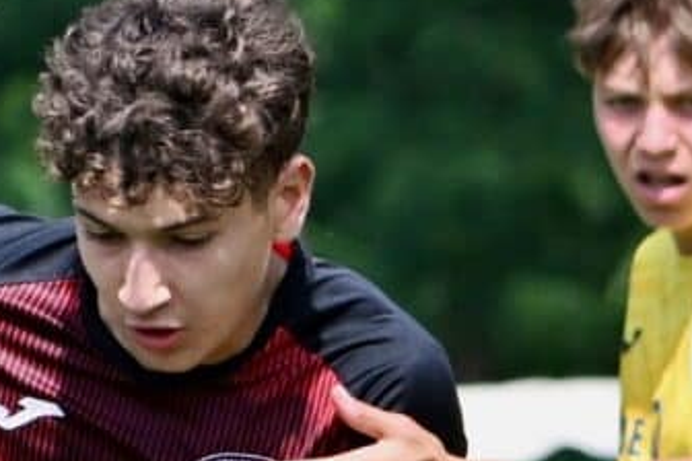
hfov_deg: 1.9
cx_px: 218
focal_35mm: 1097
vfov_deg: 1.3
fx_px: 21085
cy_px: 897
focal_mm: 180
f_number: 5.3
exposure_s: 1/1600
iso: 220
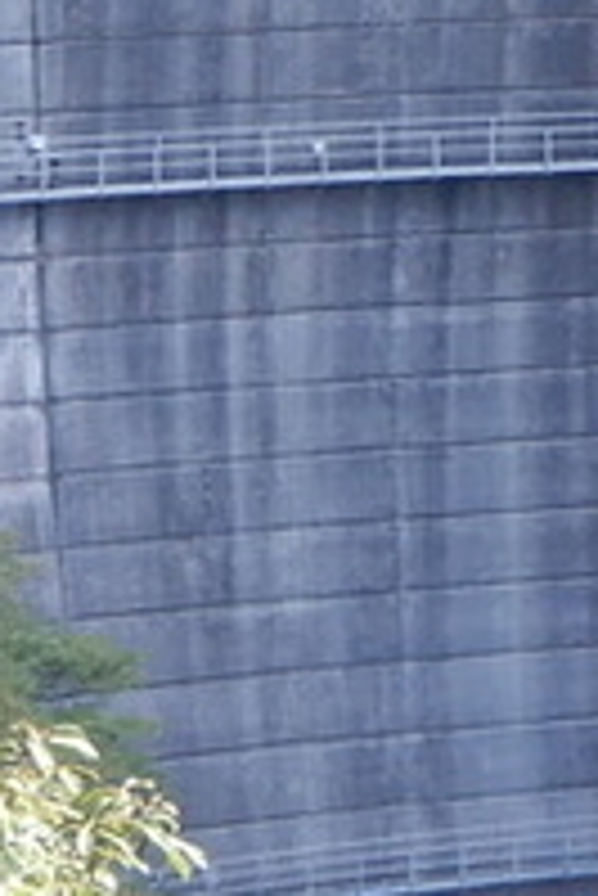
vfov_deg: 5.0
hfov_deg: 3.3
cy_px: 95
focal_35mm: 408
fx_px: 10148
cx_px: 1502
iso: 80
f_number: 4.5
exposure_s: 1/60
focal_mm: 11.6
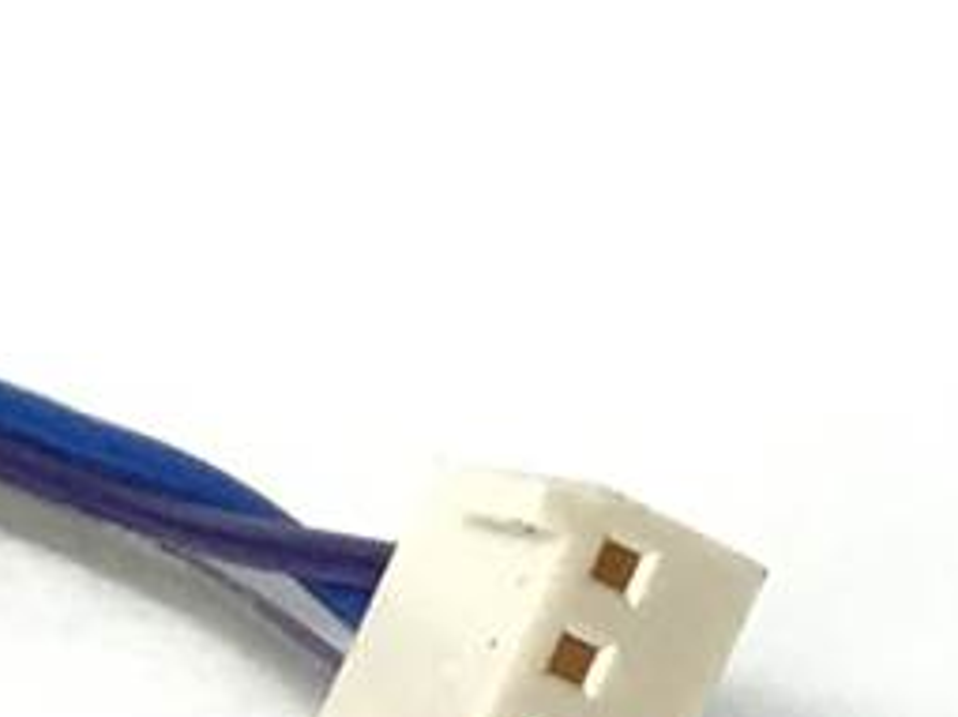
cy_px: 918
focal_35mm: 246
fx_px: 6805
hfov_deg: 7.9
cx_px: 1437
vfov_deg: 6.0
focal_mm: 3.3
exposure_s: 1/40
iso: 25
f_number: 2.4
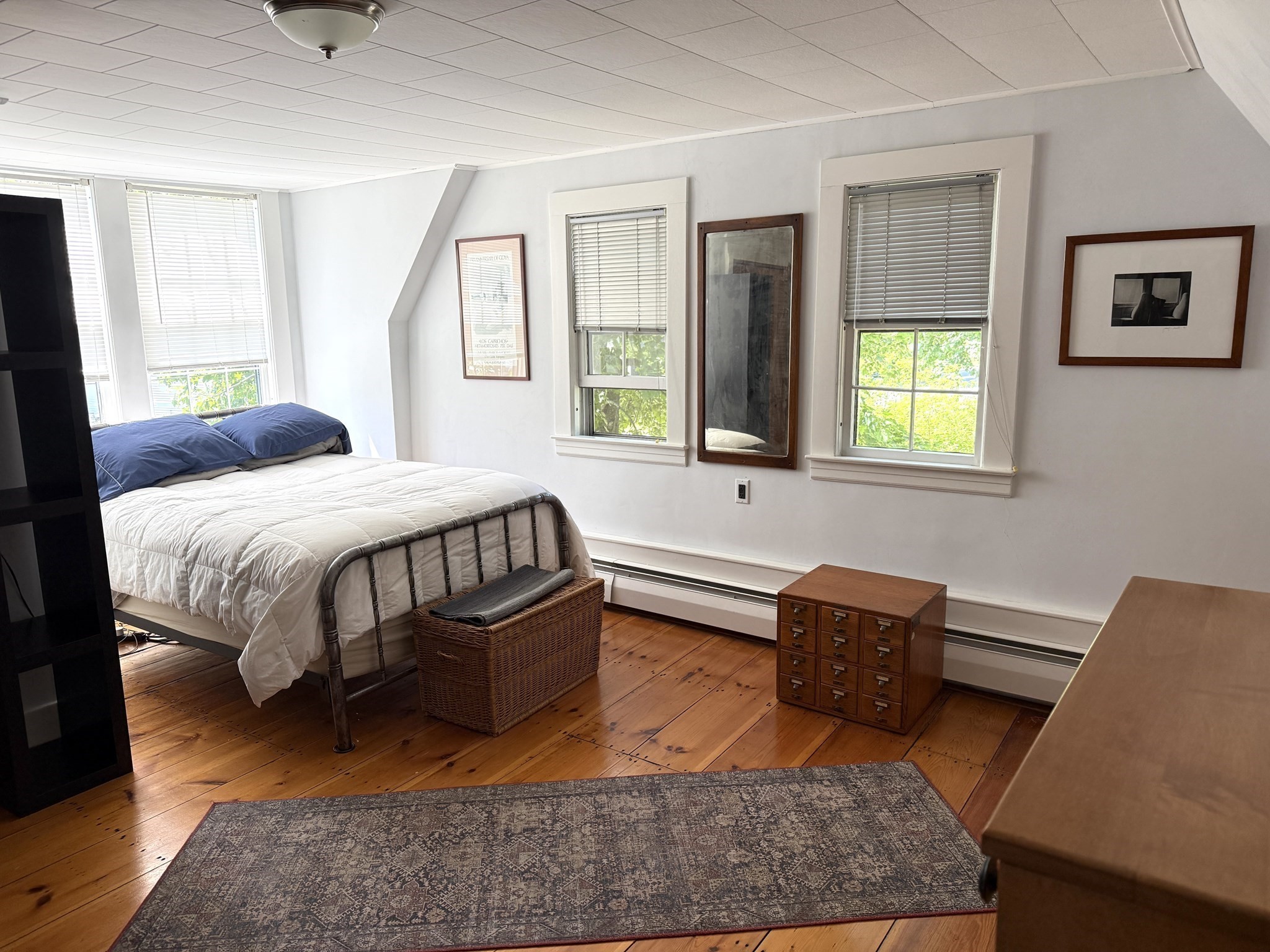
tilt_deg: -10.1
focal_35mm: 24
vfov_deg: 56.8
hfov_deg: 71.6
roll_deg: +1.0
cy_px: 476
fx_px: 881
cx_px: 635
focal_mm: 6.76
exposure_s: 1/211
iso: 200
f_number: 1.78
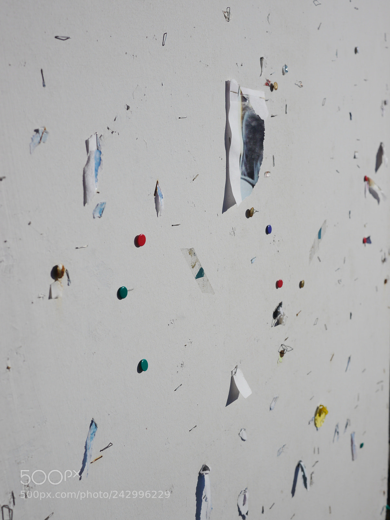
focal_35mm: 40
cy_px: 260
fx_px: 601
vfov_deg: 46.8
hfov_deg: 36.0
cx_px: 195
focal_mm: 20
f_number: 4.5
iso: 160
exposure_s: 1/4000
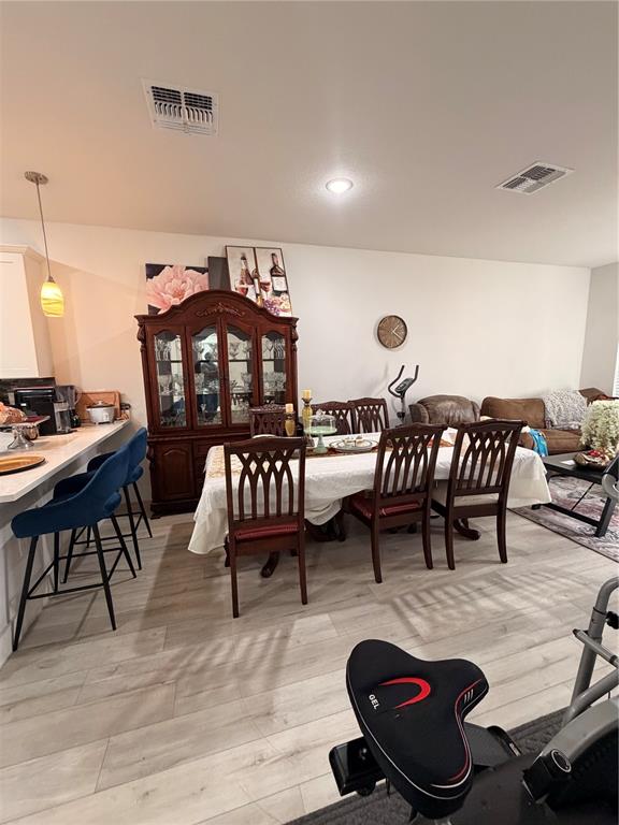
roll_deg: +1.3
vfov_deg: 102.1
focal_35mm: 14
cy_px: 412
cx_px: 310
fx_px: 334
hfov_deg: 85.7
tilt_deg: -7.4
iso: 320
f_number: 2.2
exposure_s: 1/60
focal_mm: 2.22
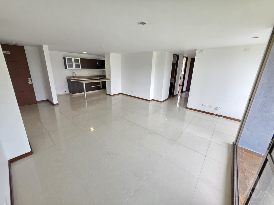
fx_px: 103
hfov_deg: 106.2
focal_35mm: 13
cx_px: 137
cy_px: 102
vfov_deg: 89.9
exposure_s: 1/120
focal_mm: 2.2
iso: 80
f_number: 1.9
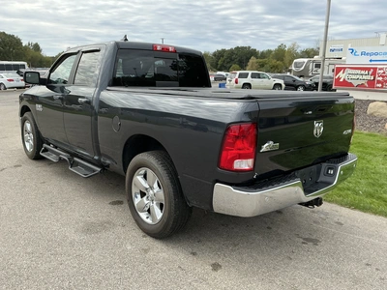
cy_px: 145
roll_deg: -1.5
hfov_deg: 63.4
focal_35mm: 28
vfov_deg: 49.7
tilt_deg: -12.1
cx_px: 194
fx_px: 313
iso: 25
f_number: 1.8
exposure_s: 1/997
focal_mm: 3
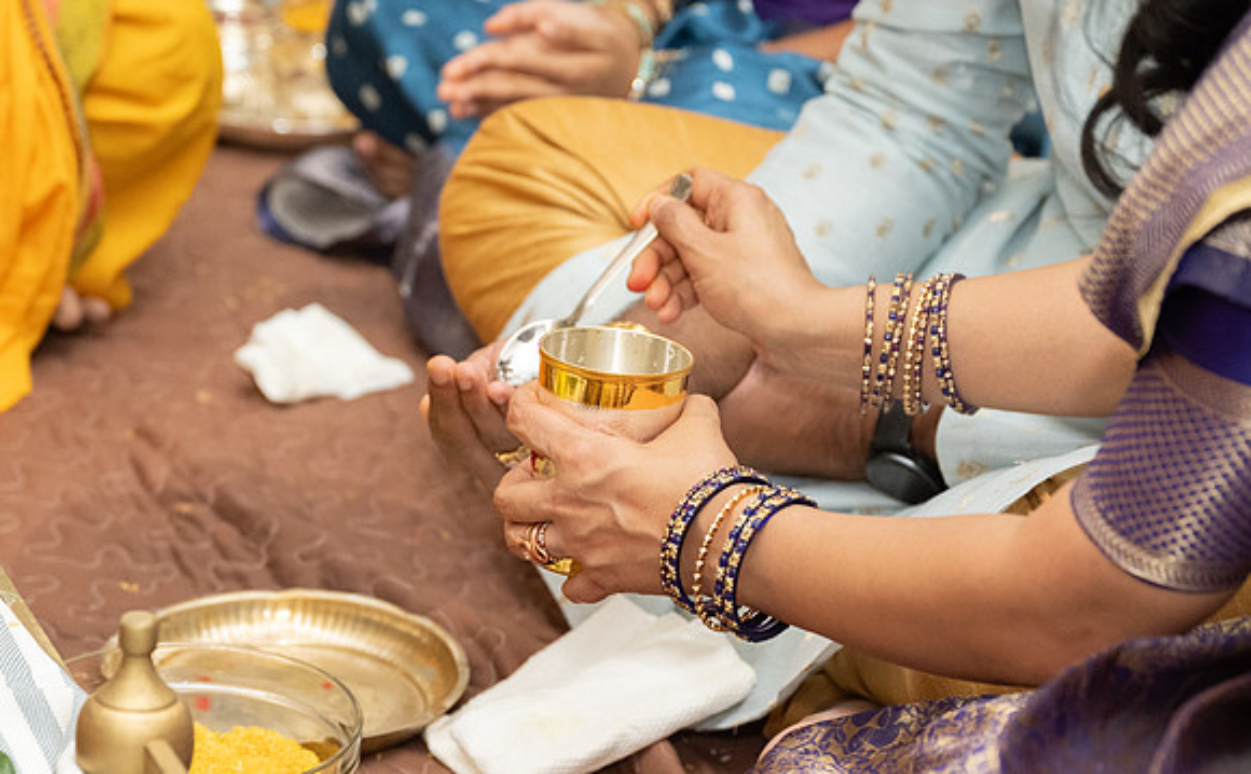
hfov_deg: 15.2
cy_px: 603
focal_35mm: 138
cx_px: 596
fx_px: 4701
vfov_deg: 9.4
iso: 1000
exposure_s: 1/160
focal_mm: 70
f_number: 3.2
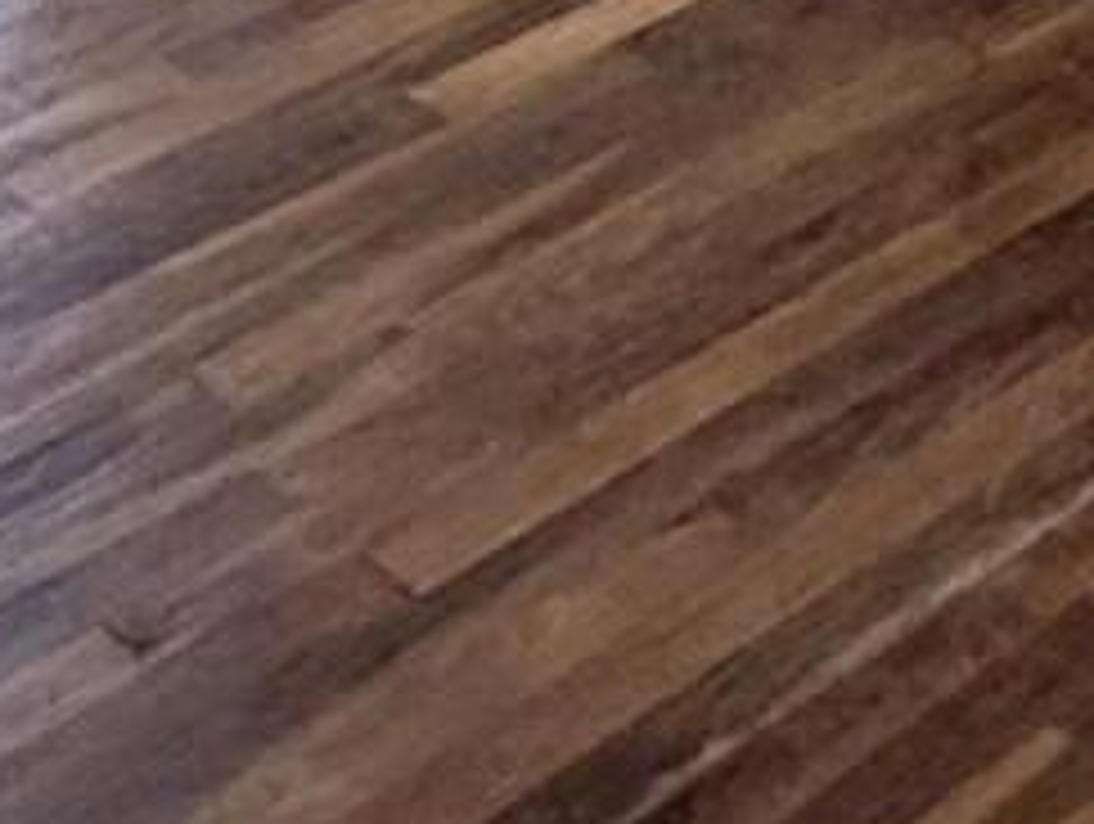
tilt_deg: -11.2
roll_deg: +0.1
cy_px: -1036
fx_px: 3640
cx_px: 725
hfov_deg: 17.1
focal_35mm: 115
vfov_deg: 11.2
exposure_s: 1/99
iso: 200
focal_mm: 2.22
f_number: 2.2
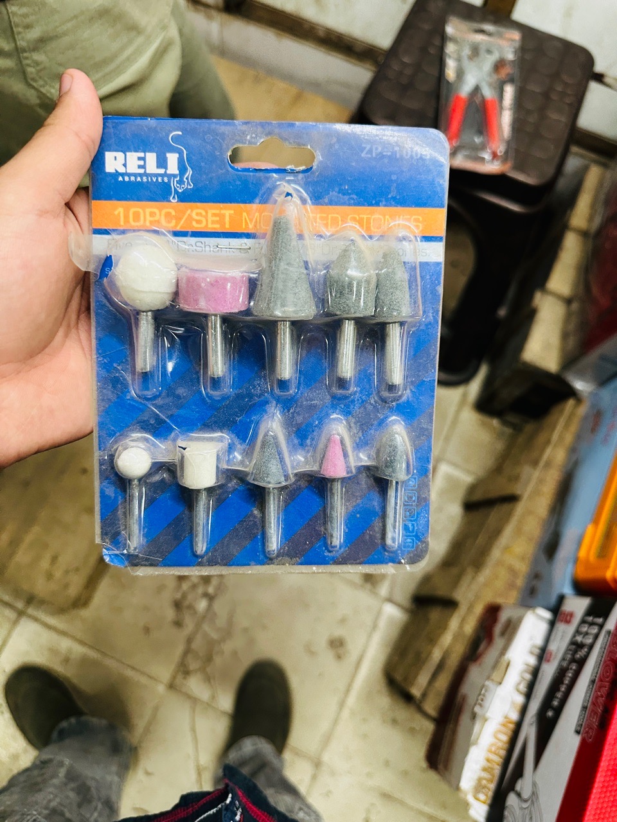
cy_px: 411
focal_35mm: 24
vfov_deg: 71.6
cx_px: 308
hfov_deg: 56.8
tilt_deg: -71.2
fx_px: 570
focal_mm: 6.86
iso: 320
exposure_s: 1/60
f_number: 1.78
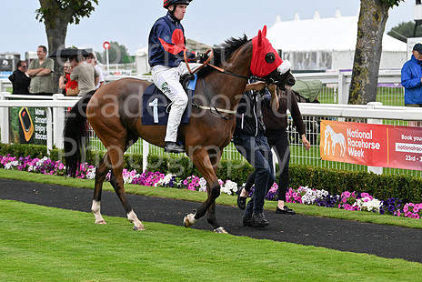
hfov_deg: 16.4
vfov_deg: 11.0
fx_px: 1466
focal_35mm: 125
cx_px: 176
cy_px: 111
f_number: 5
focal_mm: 100
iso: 1000
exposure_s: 1/2000
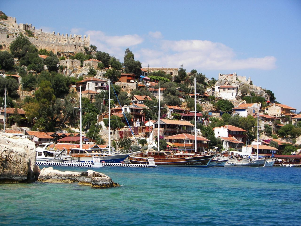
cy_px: 113
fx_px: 809
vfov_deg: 15.9
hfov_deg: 21.1
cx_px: 150
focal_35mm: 93
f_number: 3.2
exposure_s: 1/640
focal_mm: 15.4
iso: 50
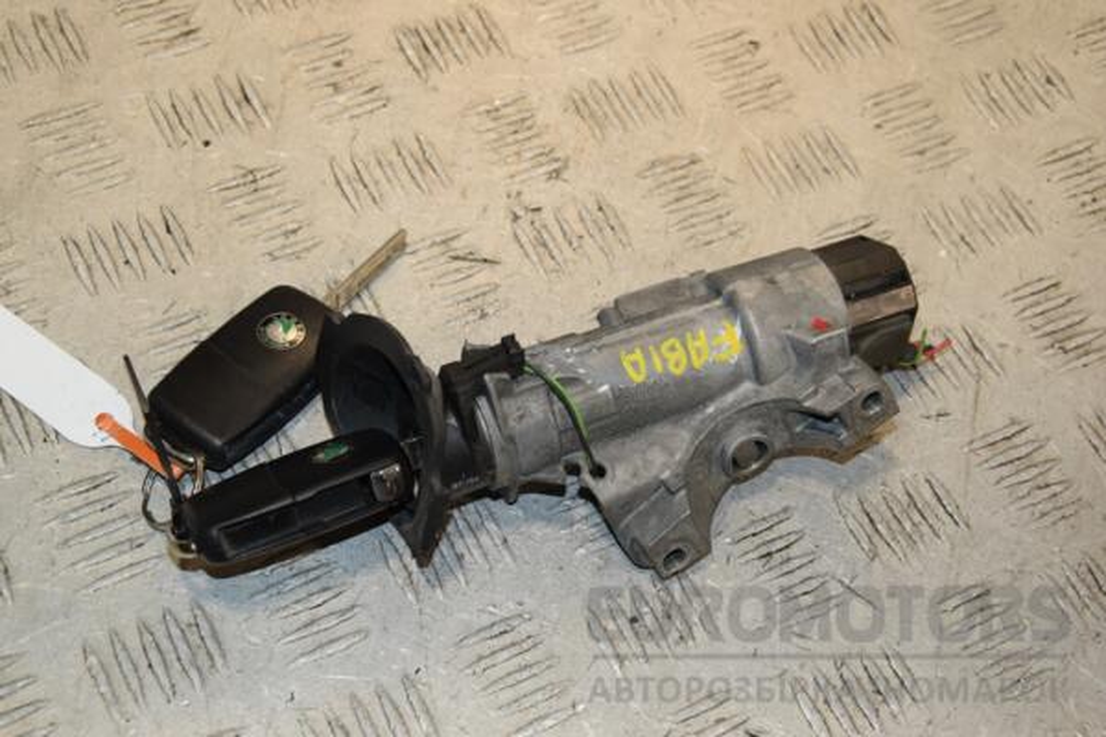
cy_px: 368
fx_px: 2212
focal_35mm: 72
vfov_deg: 18.9
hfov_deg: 28.1
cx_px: 553
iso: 800
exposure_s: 1/200
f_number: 7.1
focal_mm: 48
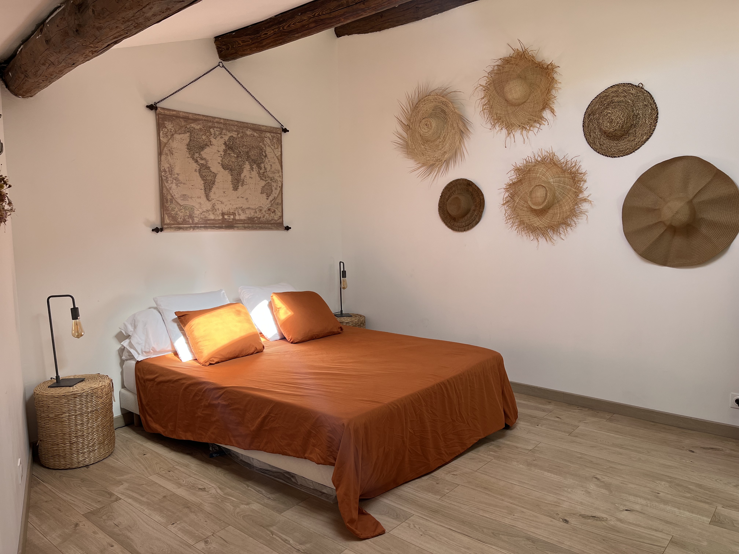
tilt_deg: -7.0
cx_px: 370
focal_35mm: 26
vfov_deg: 53.1
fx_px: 555
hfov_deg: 67.3
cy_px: 277
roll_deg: +1.0
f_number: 1.6
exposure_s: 1/155
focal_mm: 5.1
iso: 50
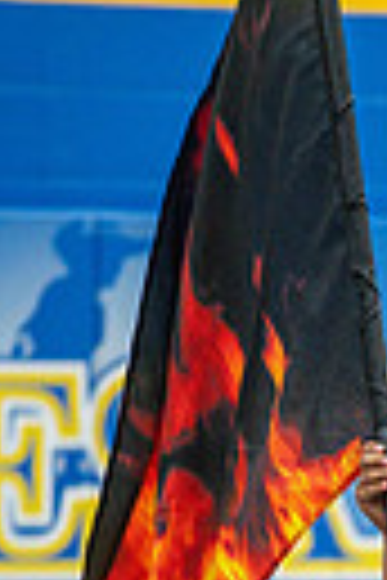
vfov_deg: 3.0
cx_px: 634
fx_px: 11206
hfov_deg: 2.0
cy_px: 665
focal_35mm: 695
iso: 4000
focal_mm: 200
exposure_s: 1/500
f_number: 4
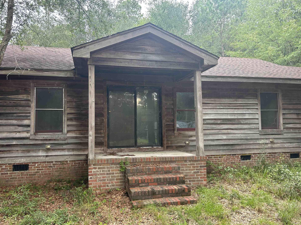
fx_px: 243
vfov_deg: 49.7
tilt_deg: +3.4
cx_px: 146
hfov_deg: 63.4
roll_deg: +2.0
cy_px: 114
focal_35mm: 28
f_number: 1.5
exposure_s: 1/160
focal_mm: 5.7
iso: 64
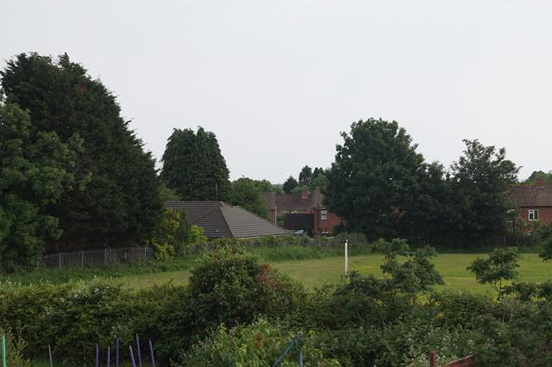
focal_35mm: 75
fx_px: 1149
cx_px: 276
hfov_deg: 27.0
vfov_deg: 18.2
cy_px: 184
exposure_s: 1/160
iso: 100
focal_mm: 50
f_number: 8
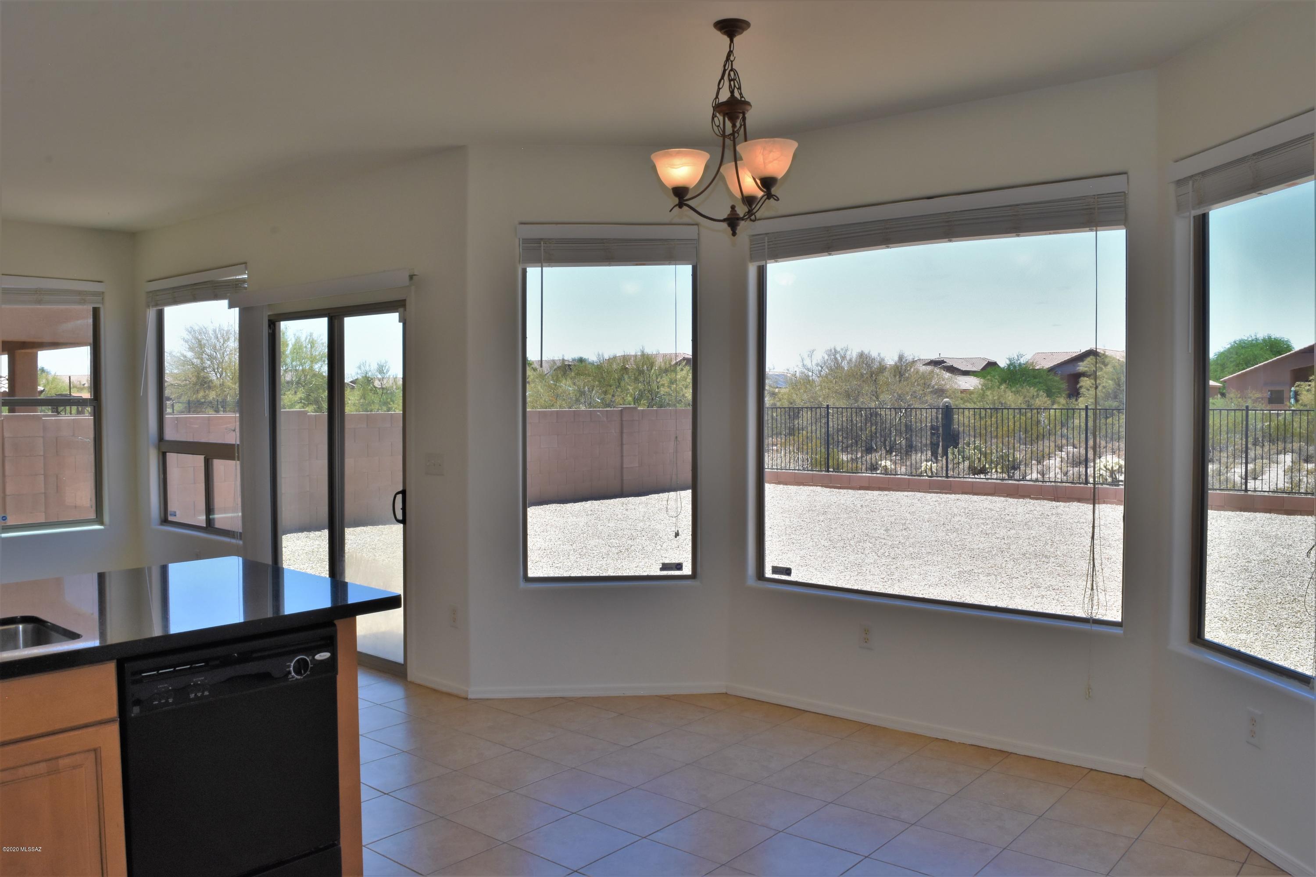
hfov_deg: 67.4
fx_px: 987
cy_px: 438
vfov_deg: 47.9
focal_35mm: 27
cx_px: 658
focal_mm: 18
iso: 800
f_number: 18
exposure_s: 1/100
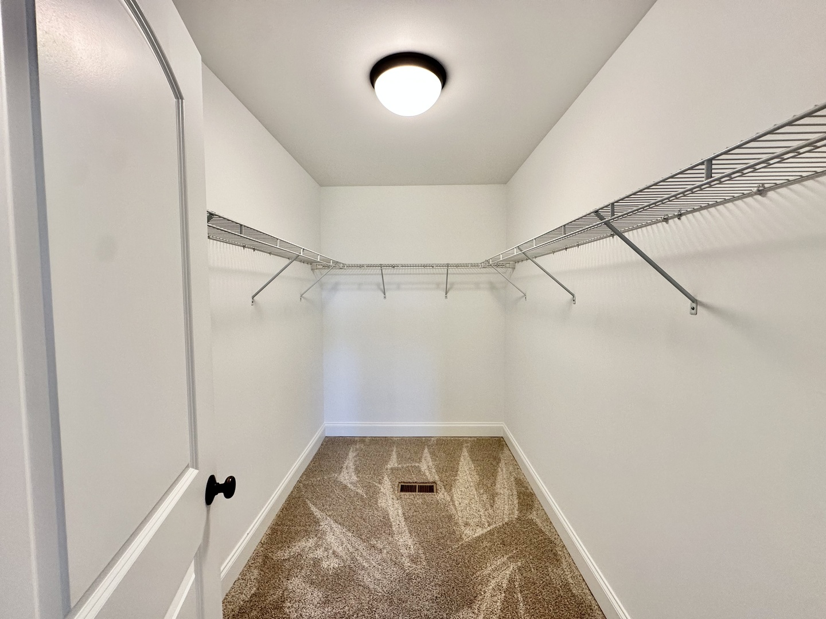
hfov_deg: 102.1
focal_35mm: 14
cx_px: 413
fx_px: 334
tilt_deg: -2.7
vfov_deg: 85.7
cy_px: 310
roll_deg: +0.2
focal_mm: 2.22
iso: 160
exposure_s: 1/120
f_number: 2.2
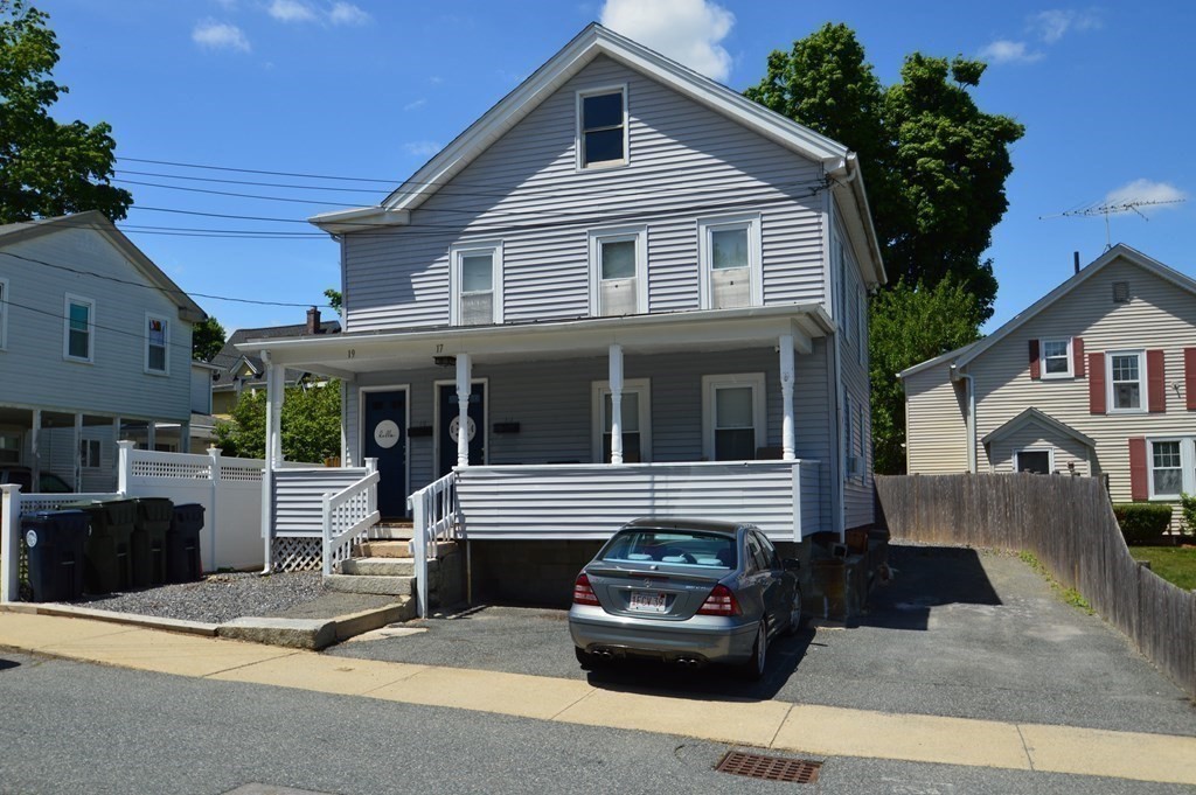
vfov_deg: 45.6
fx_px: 946
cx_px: 598
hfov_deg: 64.6
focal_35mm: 28
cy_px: 398
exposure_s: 1/500
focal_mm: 19
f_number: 11
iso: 160
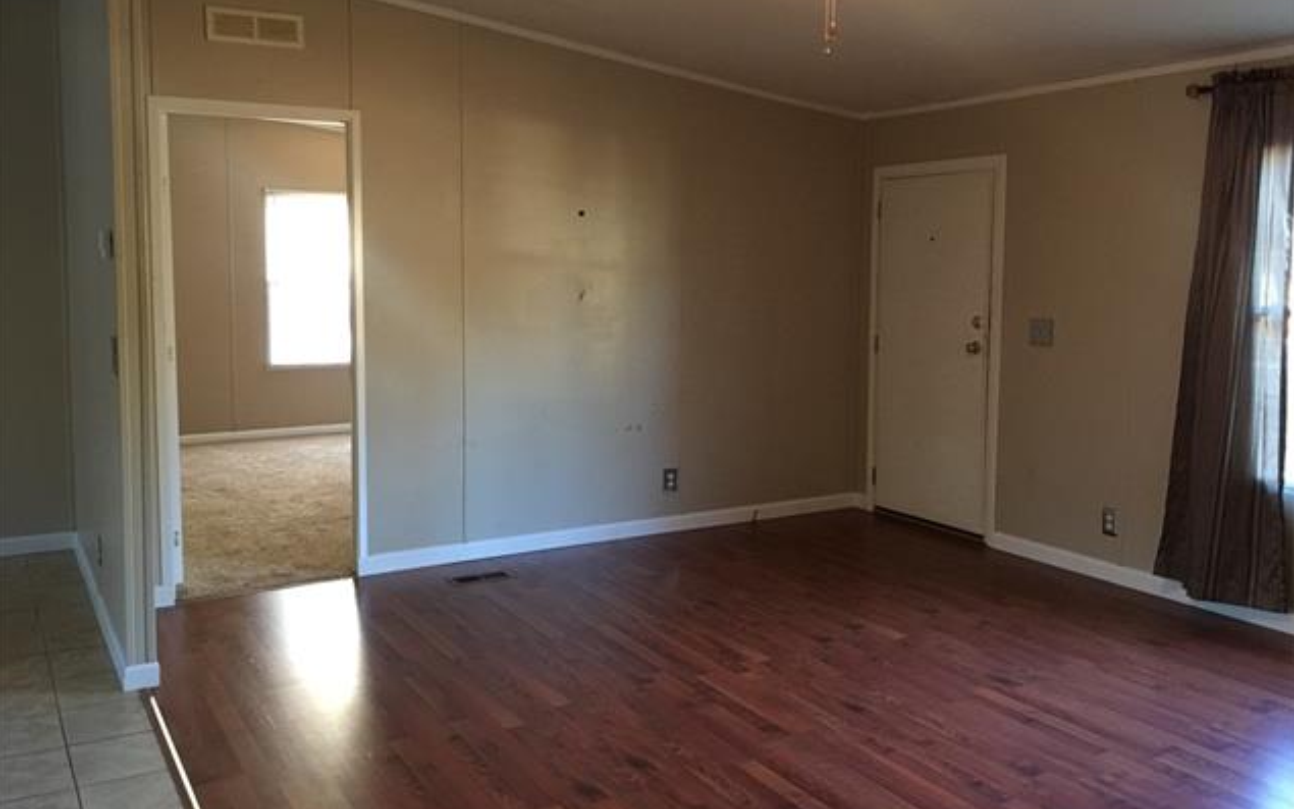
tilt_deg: -4.6
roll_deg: -0.1
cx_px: 648
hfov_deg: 61.2
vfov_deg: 40.6
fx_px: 1093
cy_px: 371
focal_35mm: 31
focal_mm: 4.15
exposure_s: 1/15
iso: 160
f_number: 2.2
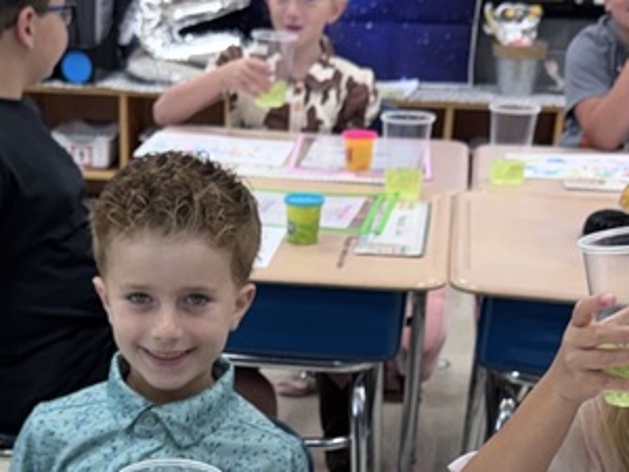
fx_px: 1490
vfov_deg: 17.0
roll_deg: -1.7
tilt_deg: -28.5
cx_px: 201
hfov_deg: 23.7
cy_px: 596
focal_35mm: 82
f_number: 1.78
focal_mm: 6.76
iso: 80
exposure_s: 1/120
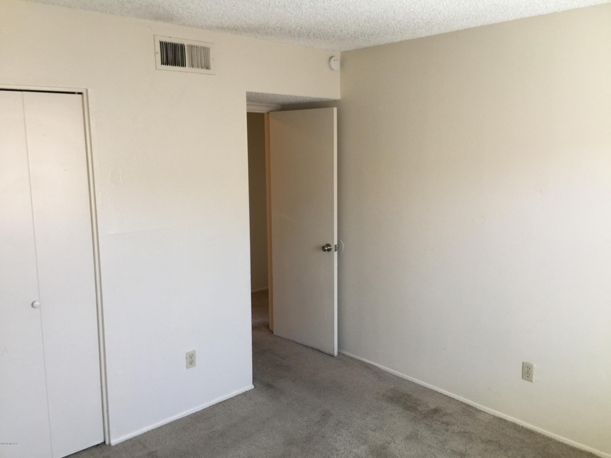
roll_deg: +0.7
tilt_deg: -8.9
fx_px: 512
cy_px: 229
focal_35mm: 29
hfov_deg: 61.7
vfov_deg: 48.2
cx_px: 306
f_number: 2.2
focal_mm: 4.15
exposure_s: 1/30
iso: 50
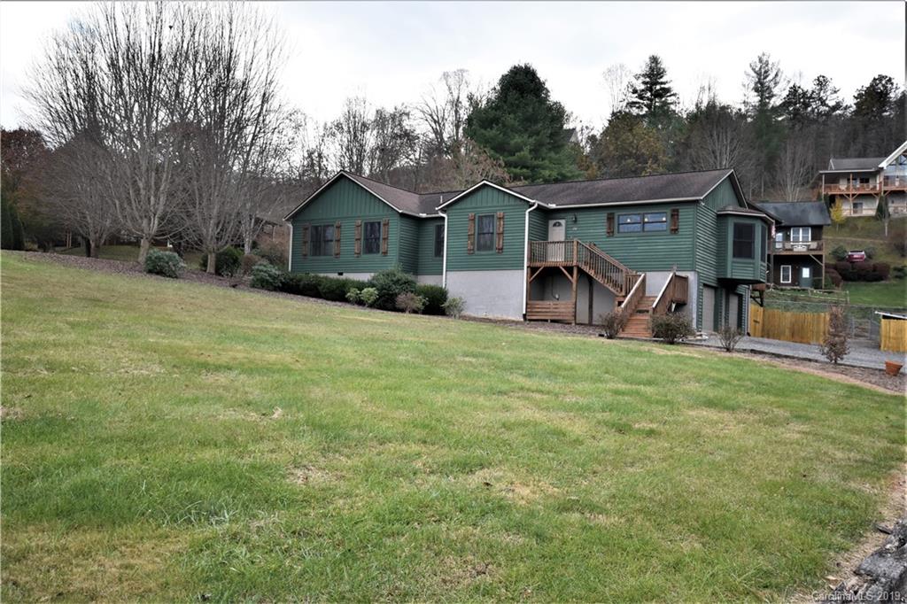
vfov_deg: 43.6
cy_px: 302
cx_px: 454
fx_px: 756
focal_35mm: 30
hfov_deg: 61.9
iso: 400
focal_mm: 20
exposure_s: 1/125
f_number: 5.6
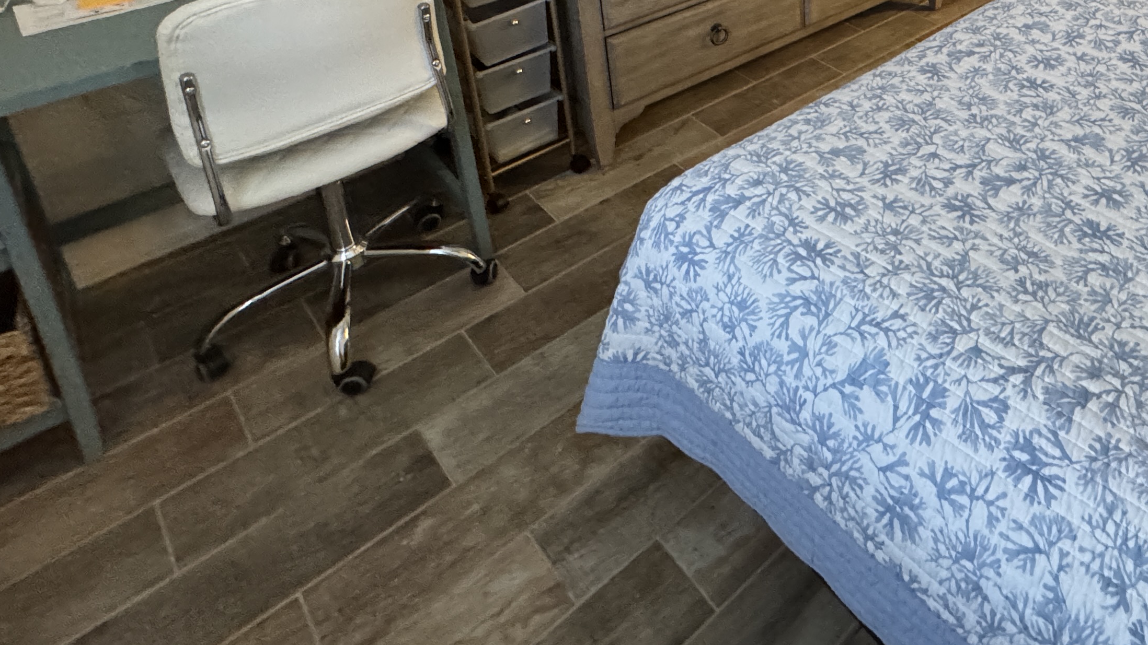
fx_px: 852
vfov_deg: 34.3
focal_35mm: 28
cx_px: 967
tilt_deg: -19.4
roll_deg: -2.9
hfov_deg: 60.6
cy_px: -105
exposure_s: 1/60
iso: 800
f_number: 2.2
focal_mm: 2.22
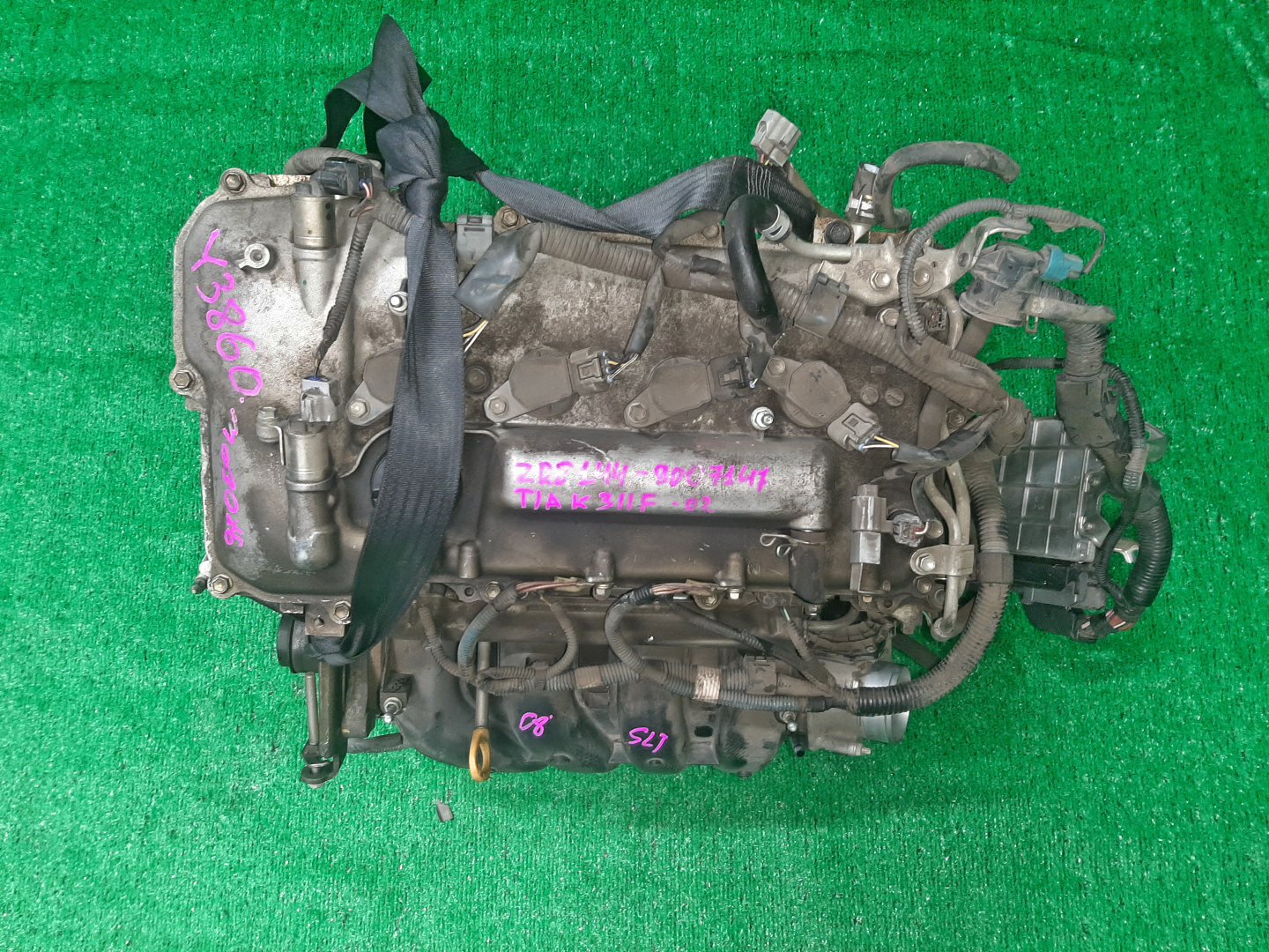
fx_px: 953
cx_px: 634
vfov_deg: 53.1
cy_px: 476
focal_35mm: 26
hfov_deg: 67.3
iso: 201
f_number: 1.7
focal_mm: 3.93
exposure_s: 1/50
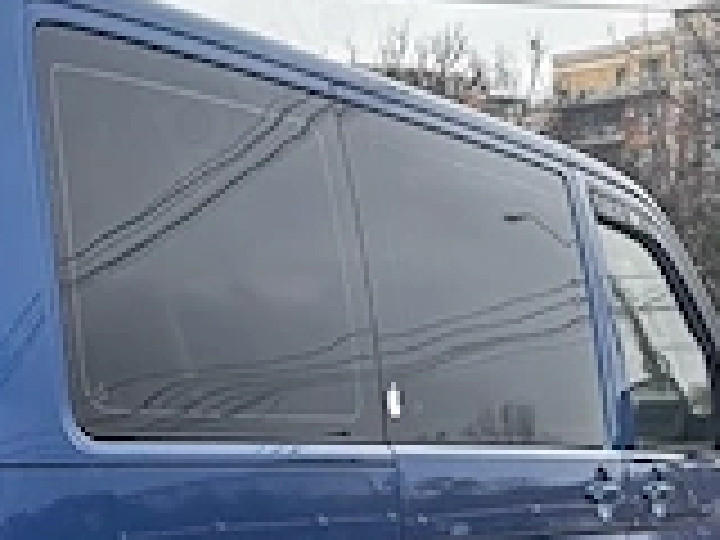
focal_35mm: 90
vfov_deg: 15.7
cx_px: -86
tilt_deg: -6.9
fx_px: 1872
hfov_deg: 20.7
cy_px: 675
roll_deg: +1.3
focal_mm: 6.76
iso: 160
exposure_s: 1/121
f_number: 1.78
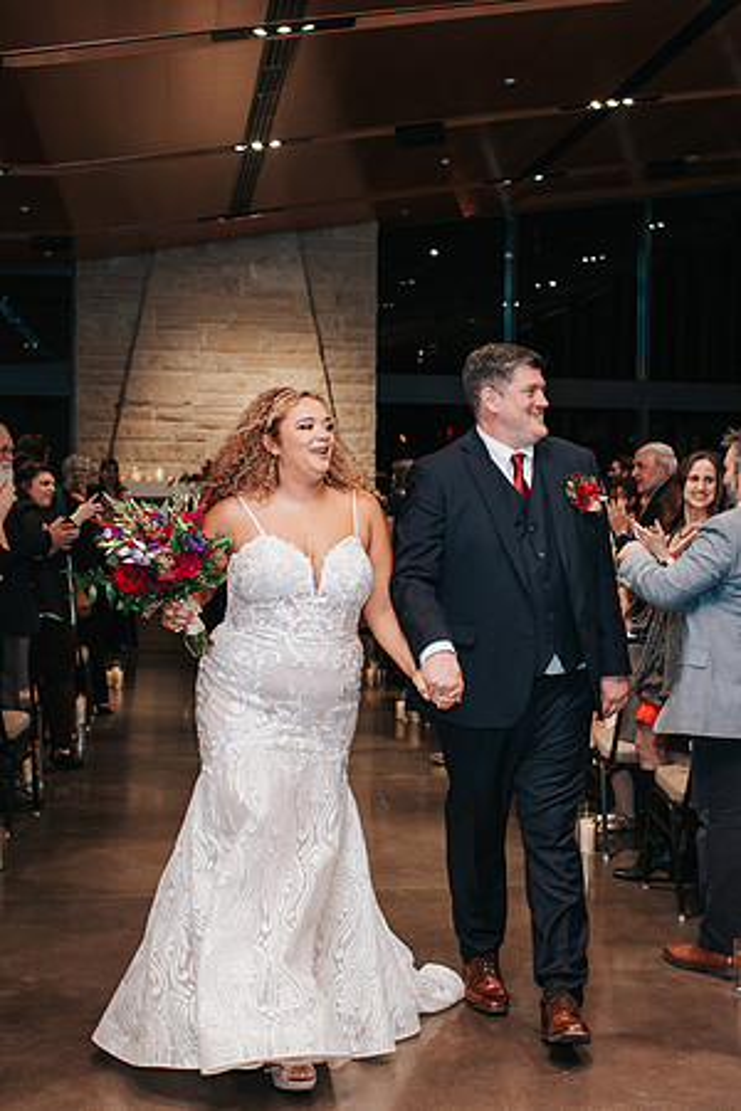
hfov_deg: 25.6
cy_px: 556
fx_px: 1619
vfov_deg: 37.9
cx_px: 504
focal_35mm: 52
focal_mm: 35
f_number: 2.8
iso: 1000
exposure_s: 1/200
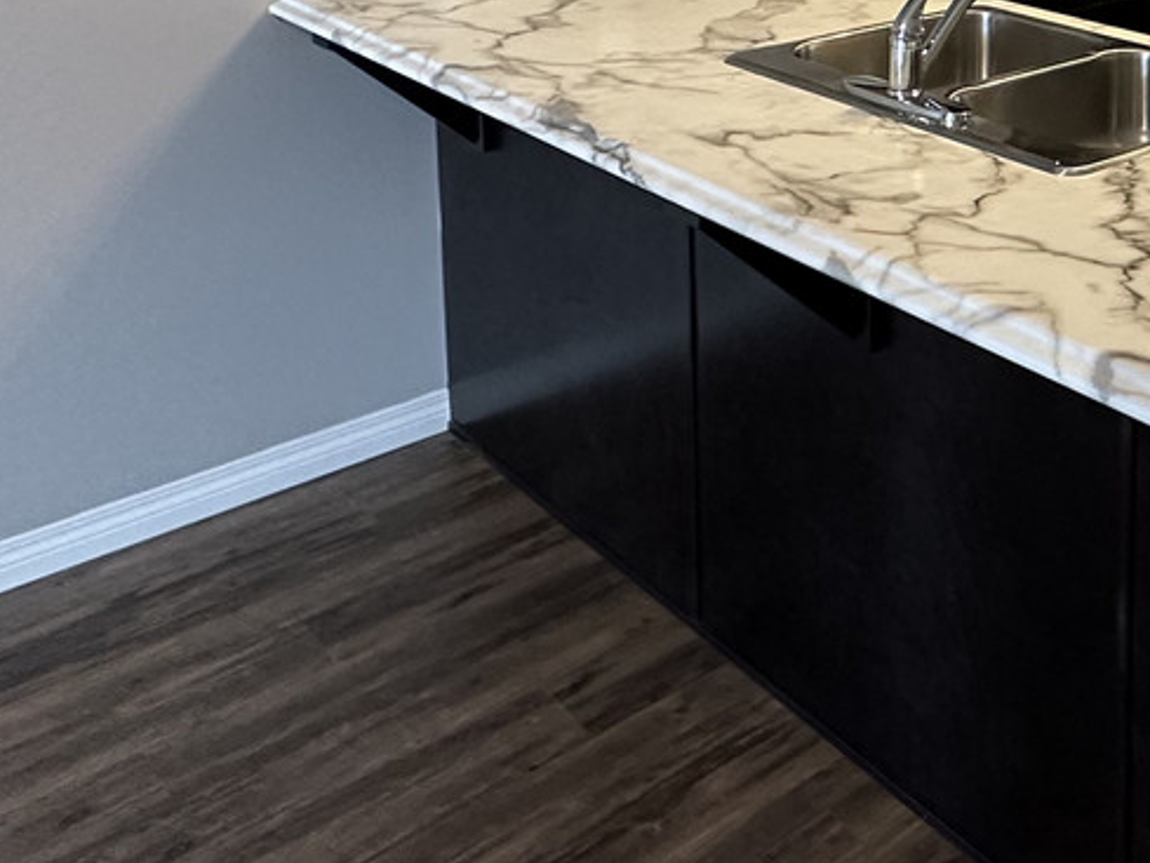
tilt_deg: -4.7
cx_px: 1282
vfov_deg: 28.7
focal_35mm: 44
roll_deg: -1.1
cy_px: -165
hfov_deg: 36.1
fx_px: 1462
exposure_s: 1/60
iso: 400
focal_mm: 2.22
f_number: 2.2
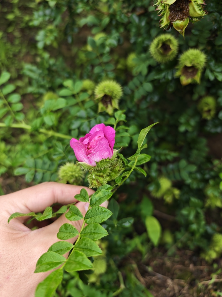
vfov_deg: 73.9
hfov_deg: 58.9
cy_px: 148
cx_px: 111
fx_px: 197
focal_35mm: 23
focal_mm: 6.68
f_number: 1.44
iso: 50
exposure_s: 1/280
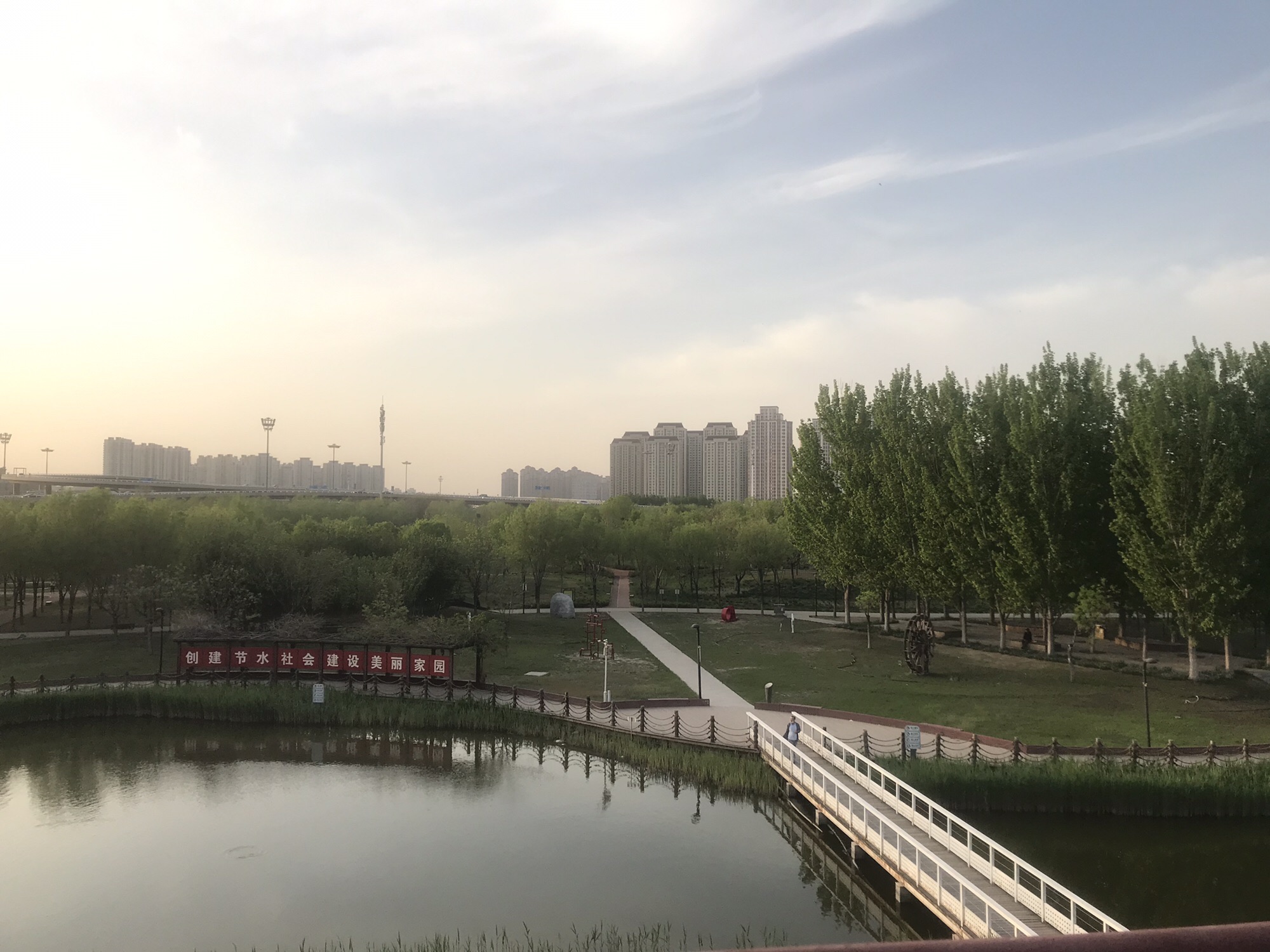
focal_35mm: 28
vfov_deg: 49.7
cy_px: 476
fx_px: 1027
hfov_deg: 63.4
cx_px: 635
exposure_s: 1/714
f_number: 1.8
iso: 20
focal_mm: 3.99
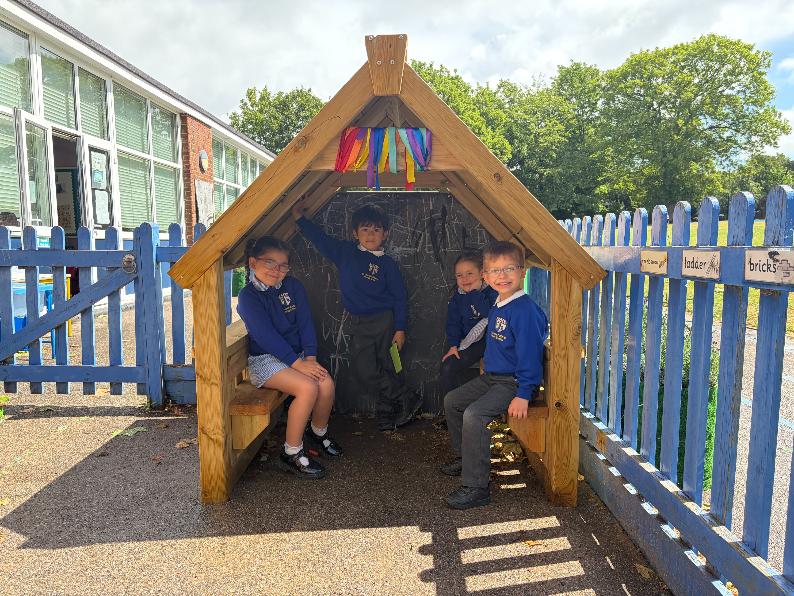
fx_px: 596
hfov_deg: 67.3
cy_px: 298
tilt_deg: -4.0
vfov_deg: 53.1
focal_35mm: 26
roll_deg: +1.2
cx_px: 397
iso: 64
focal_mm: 5.96
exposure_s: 1/850
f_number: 1.6
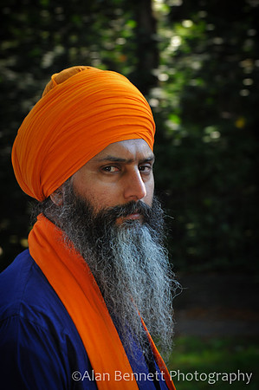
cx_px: 130
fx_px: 1541
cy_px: 195
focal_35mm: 142
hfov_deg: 9.6
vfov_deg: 14.4
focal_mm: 95
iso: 400
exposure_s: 1/60
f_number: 7.1
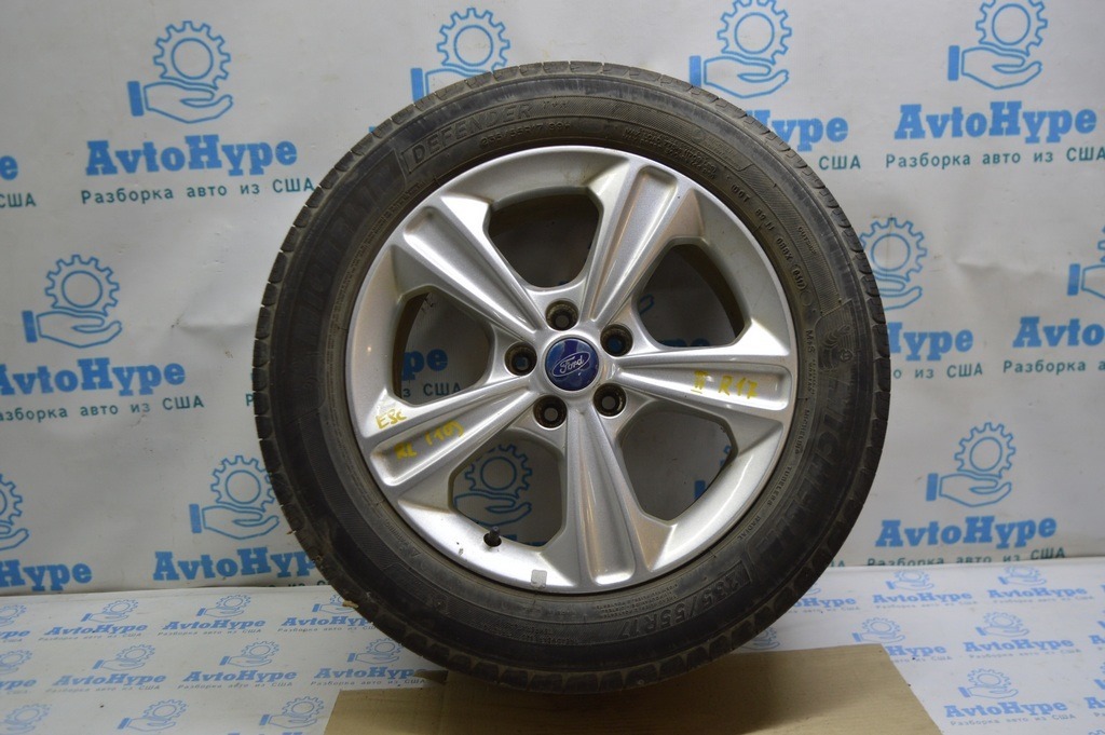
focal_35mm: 33
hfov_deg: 57.3
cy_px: 368
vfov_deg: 39.9
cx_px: 552
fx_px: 1012
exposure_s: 1/60
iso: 400
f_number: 4
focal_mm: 22
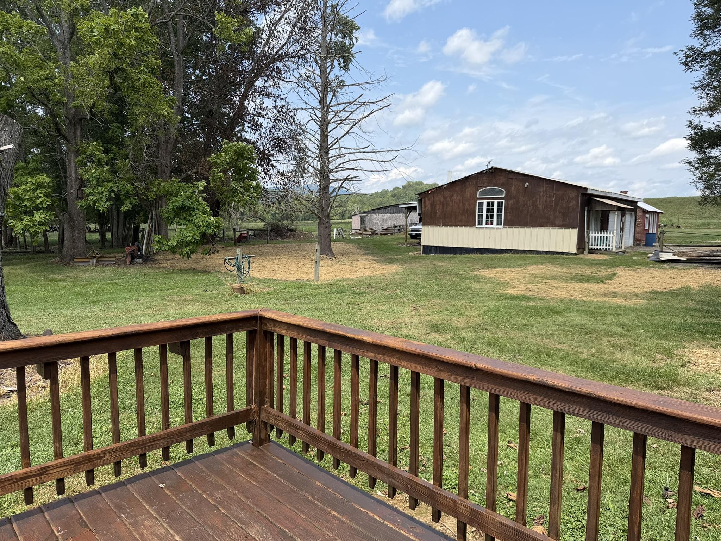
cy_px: 270
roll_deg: -0.1
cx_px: 360
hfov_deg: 71.6
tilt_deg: -7.0
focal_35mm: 24
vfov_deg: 56.8
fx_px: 500
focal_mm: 6.76
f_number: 1.78
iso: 80
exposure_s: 1/3425
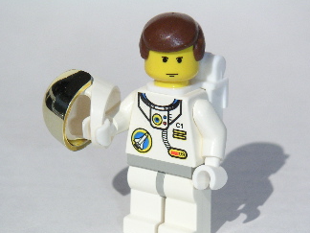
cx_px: 168
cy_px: 142
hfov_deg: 14.4
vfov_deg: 10.8
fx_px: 1227
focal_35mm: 137
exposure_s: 1/1000
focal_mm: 17.1
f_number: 8
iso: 160
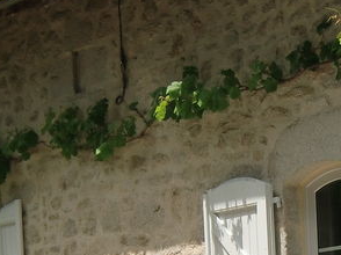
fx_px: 1575
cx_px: 216
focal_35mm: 160
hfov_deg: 12.3
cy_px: 280
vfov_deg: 9.2
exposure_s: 1/500
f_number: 4
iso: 64
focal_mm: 8.4
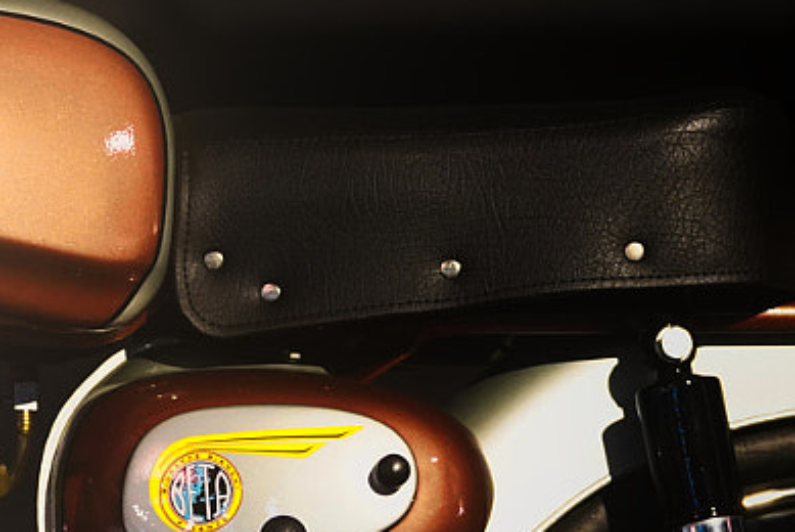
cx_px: -121
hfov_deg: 3.5
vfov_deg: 2.3
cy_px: 603
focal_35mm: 592
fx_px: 13083
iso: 2500
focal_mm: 144
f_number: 2.8
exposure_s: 1/160
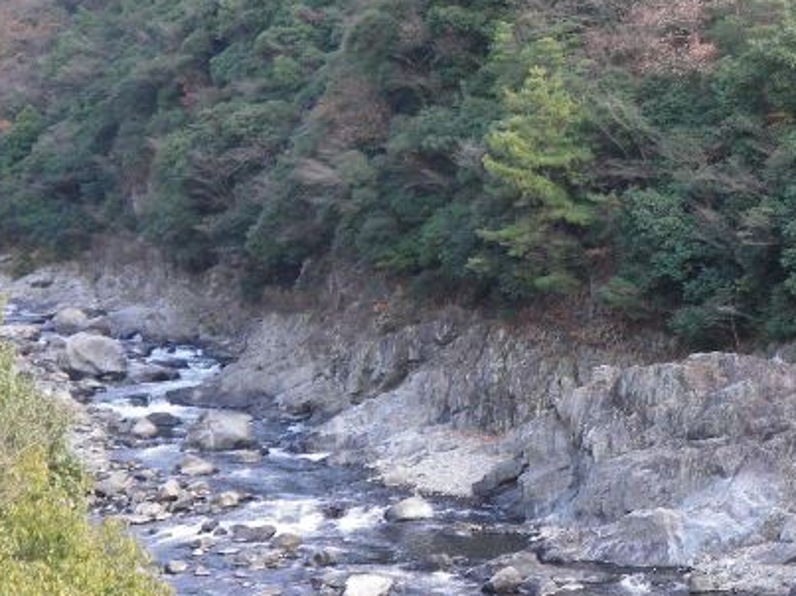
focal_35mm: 89
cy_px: 341
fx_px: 2046
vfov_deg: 16.6
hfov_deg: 21.9
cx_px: 579
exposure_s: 1/60
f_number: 3.8
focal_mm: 6.2
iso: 80
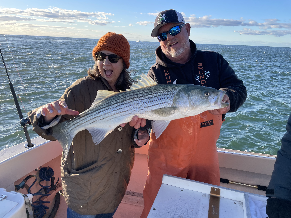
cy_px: 109
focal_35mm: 26
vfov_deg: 53.1
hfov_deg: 67.3
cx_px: 146
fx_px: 219
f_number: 1.6
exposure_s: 1/836
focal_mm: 4.2
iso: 32
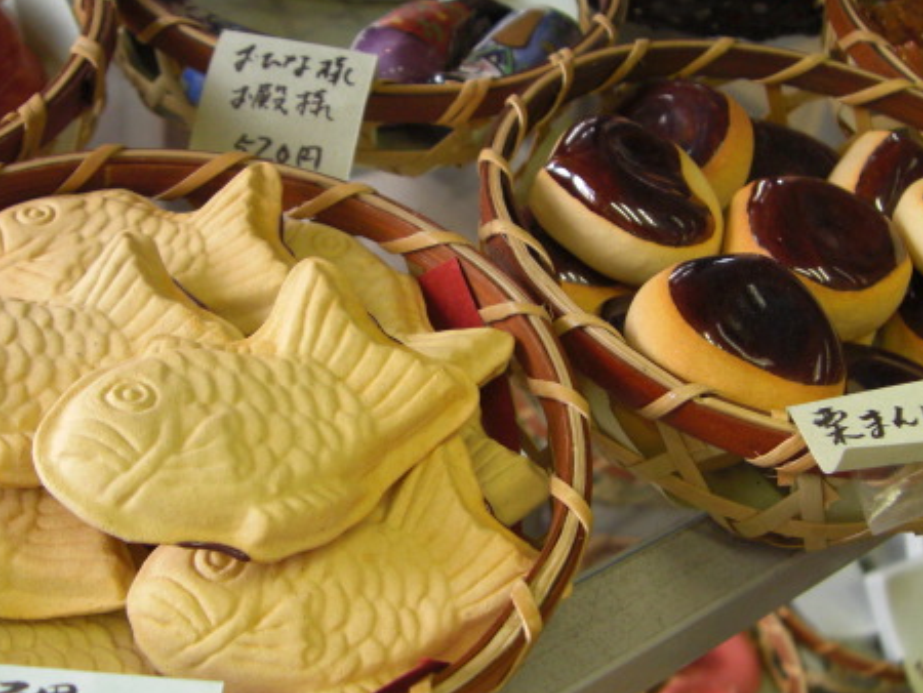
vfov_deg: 27.1
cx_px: 445
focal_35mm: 54
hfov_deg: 35.5
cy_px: 353
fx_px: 1441
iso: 200
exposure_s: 1/80
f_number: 2.7
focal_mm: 6.2
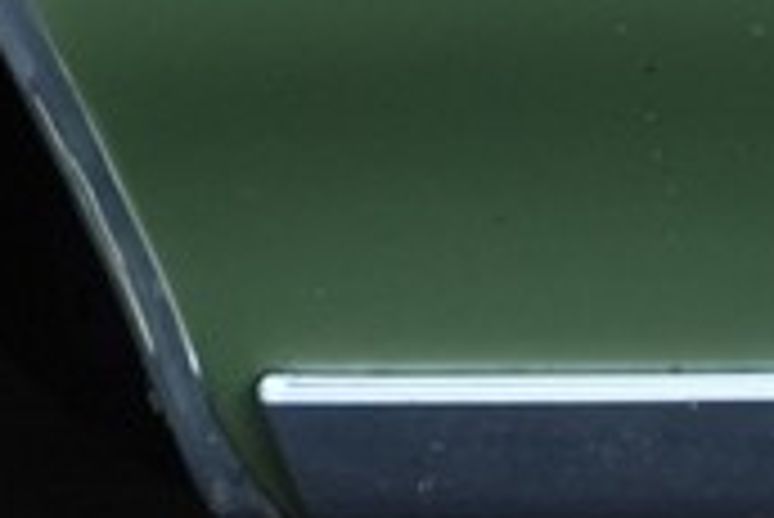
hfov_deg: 7.9
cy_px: -405
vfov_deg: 5.4
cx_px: -706
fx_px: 5379
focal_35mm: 250
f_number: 3.5
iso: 160
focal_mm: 16.08
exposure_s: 1/100
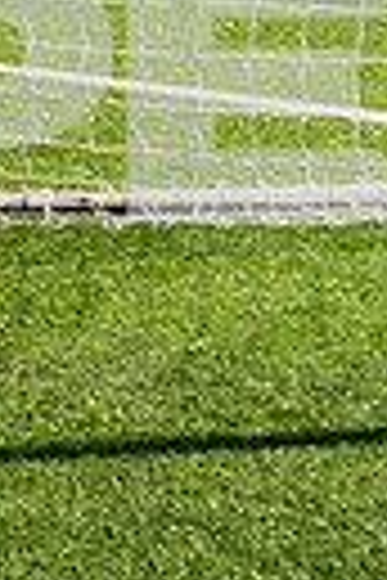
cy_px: -229
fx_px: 1854
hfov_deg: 11.3
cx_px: -230
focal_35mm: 115
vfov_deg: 16.5
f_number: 8
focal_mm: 33
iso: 100
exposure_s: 1/250
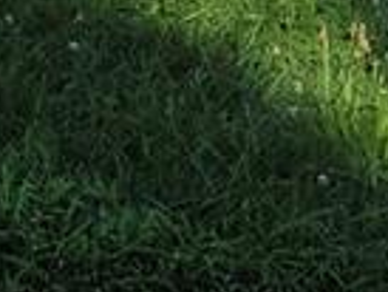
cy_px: -502
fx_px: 1930
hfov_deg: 9.2
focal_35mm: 172
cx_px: -770
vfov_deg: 7.8
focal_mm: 5.4
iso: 80
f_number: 1.8
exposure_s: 1/2628
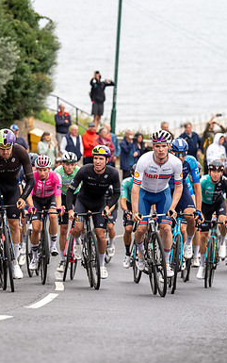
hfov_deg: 6.8
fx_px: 1898
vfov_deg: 10.9
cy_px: 182
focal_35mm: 192
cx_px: -8
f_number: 3.5
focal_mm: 125
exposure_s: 1/1000
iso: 320
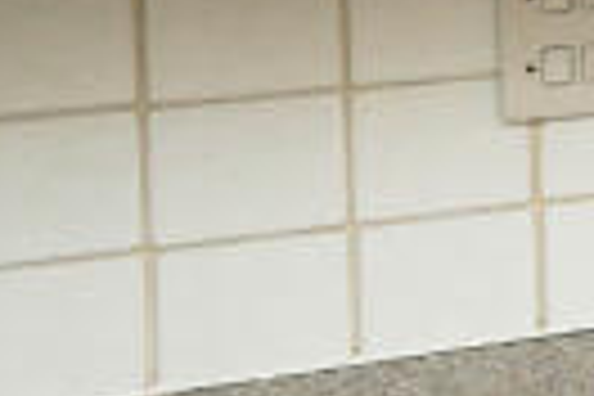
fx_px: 1534
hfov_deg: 8.9
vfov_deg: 14.3
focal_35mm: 93
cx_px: 2182
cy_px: -74
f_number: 5
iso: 500
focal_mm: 12
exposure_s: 1/125
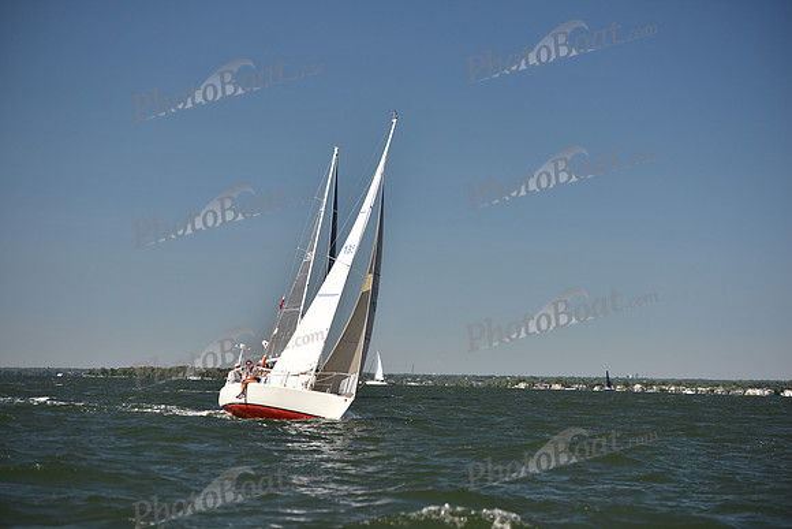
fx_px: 2024
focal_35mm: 92
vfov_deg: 14.9
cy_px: 264
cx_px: 396
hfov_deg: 22.1
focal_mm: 92
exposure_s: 1/1250
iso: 250
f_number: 3.5
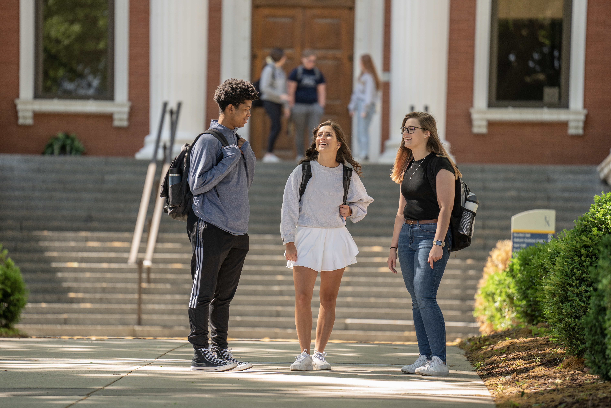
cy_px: 204
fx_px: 3394
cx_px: 306
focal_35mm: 200
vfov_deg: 6.9
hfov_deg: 10.3
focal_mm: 200
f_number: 2.8
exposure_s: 1/1000
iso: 640
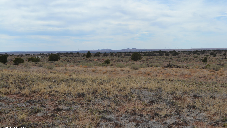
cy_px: 58
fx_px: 334
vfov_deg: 21.6
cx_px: 113
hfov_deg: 37.5
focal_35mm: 56
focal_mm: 35
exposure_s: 1/320
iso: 100
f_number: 9
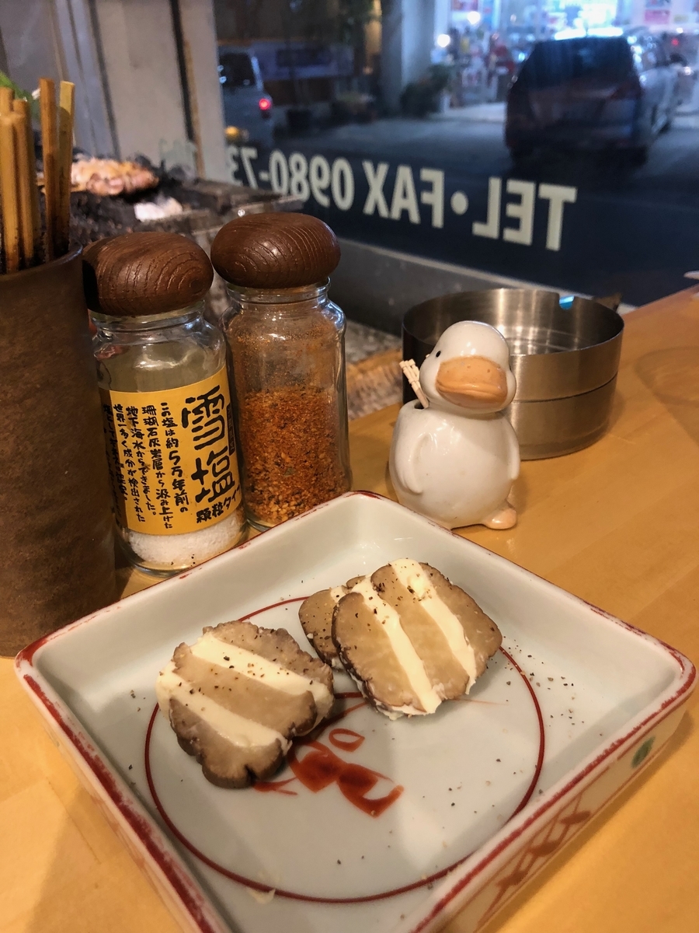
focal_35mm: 28
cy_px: 466
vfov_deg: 63.4
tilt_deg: -29.0
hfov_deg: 49.7
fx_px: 754
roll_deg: +2.4
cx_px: 350
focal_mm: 3.99
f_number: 1.8
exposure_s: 1/15
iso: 80
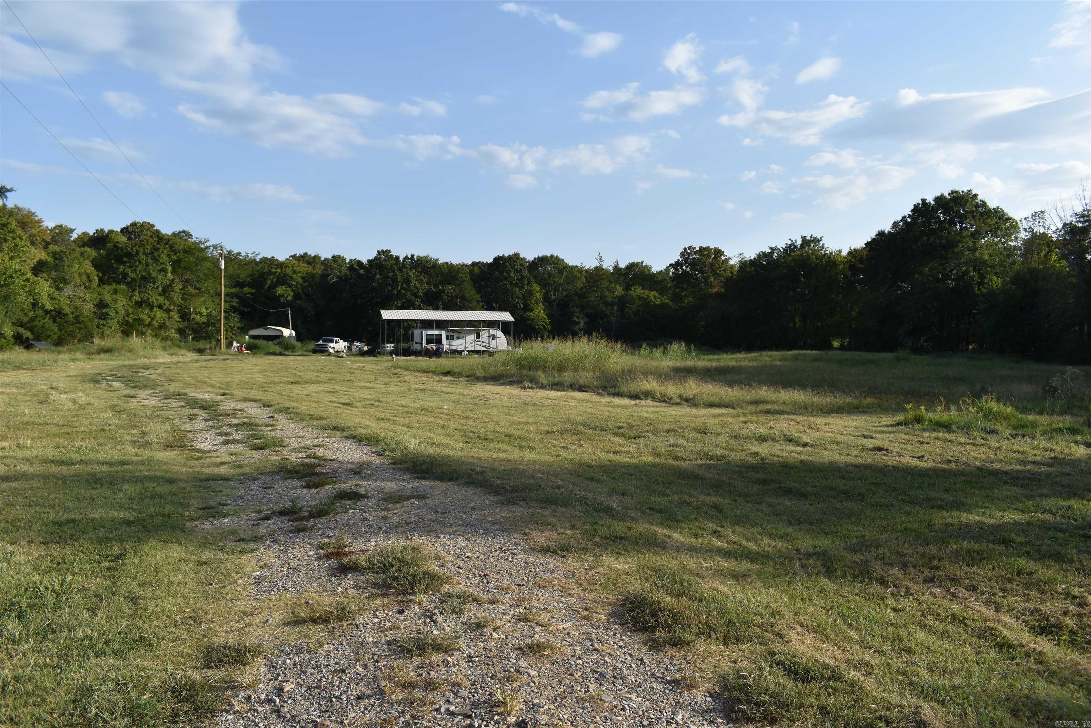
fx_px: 818
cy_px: 364
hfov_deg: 67.4
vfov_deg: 47.9
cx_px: 546
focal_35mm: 27
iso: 125
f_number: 8
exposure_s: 1/250
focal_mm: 18
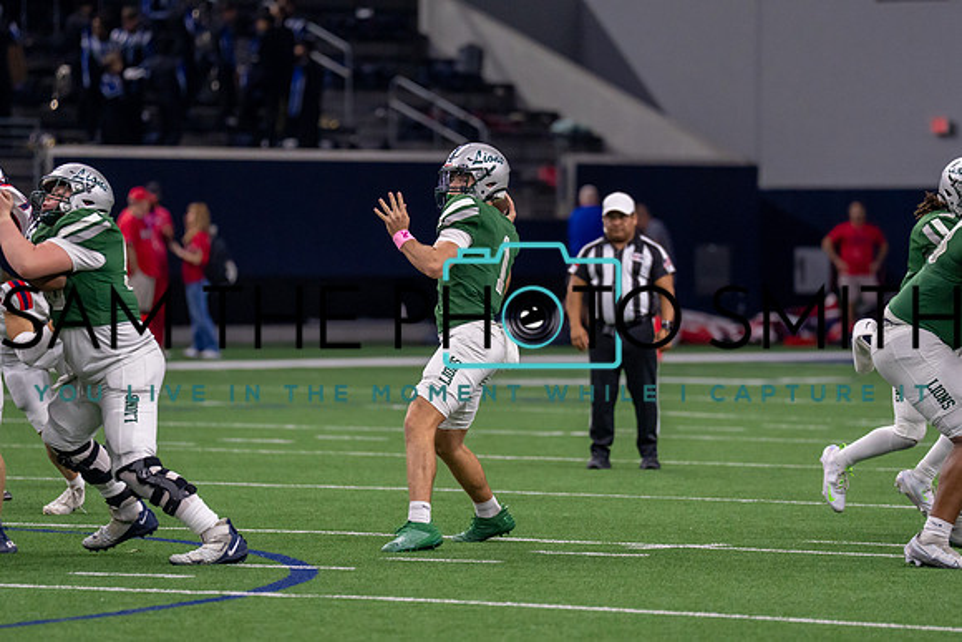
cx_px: 508
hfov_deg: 6.9
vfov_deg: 4.6
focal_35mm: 300
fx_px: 8026
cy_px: 273
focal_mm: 200
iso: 2000
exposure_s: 1/1000
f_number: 2.8
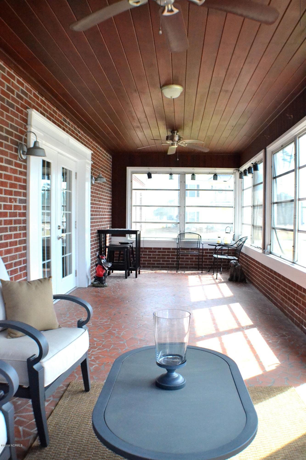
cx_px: 153
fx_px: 497
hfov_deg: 34.2
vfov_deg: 49.6
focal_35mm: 39
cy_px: 230
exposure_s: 1/640
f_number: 4.2
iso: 3200
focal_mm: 26
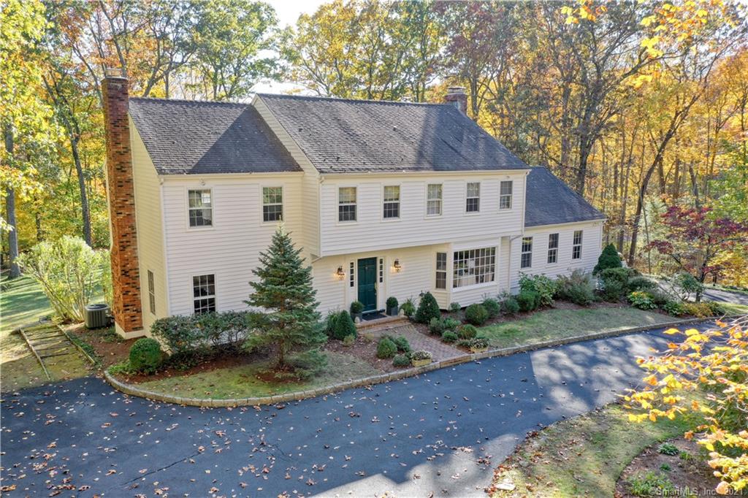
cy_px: 249
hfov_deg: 65.5
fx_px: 582
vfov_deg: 46.4
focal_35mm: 28
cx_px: 374
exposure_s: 1/120
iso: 100
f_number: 4.5
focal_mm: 10.26
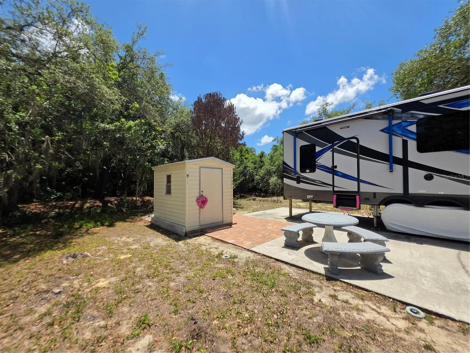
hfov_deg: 106.2
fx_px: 177
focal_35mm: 13
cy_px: 176
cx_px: 235
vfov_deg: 89.9
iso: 32
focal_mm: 2.2
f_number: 1.9
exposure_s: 1/2021
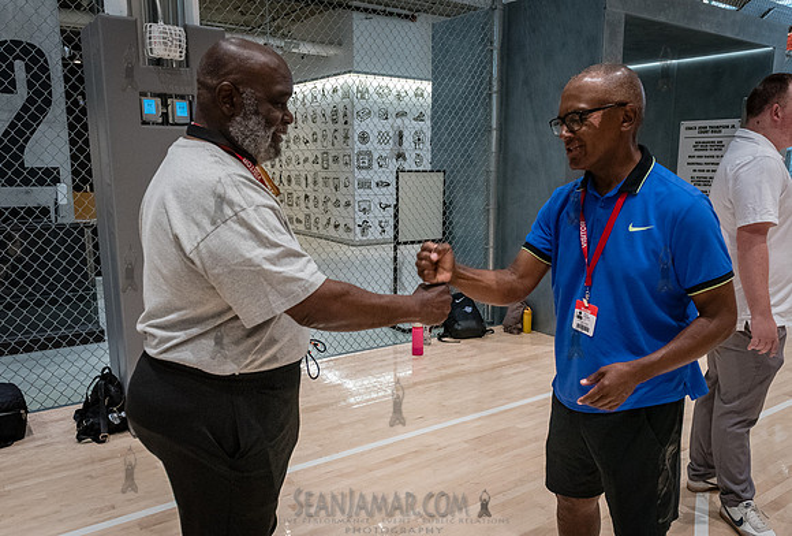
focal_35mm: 29
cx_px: 426
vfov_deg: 45.5
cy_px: 285
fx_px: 638
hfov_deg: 63.5
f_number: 4
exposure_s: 1/400
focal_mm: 24
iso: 5000
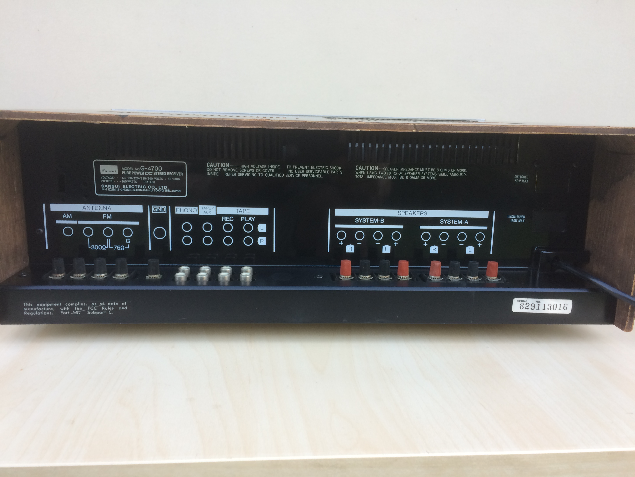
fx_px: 532
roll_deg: -1.4
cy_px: 238
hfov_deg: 61.7
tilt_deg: -16.2
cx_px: 318
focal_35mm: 29
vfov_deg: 48.2
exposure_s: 1/33
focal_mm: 4.15
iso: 40
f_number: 2.2
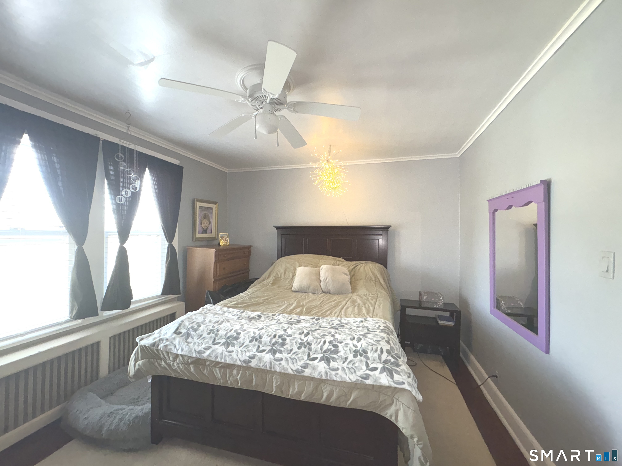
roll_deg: +0.0
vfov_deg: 85.7
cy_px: 233
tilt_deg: +1.6
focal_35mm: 14
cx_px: 311
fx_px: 252
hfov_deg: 102.1
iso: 100
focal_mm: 2.22
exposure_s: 1/60
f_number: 2.2
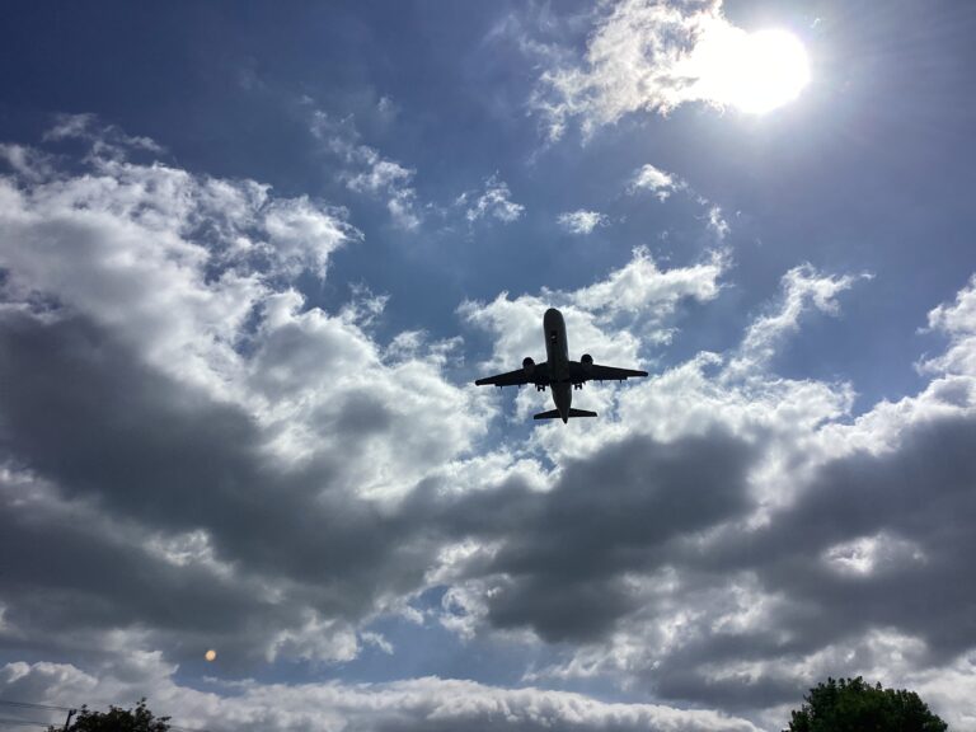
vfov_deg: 45.4
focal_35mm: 31
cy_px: 366
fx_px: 874
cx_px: 488
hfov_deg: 58.4
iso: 25
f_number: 2.4
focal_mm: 3.3
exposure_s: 1/10204
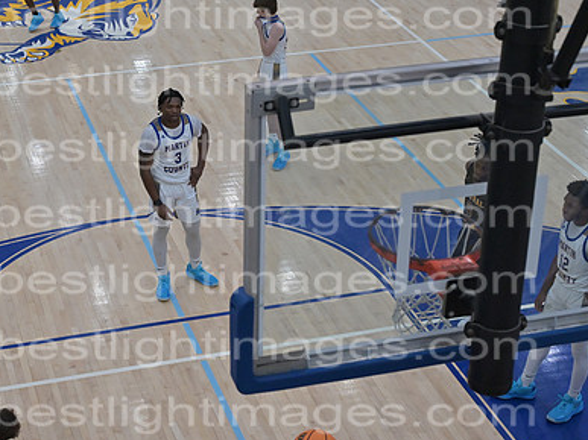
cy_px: 184
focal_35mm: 72
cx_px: 193
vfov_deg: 20.4
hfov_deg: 26.9
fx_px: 1223
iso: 3200
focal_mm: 50
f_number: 4
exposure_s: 1/800
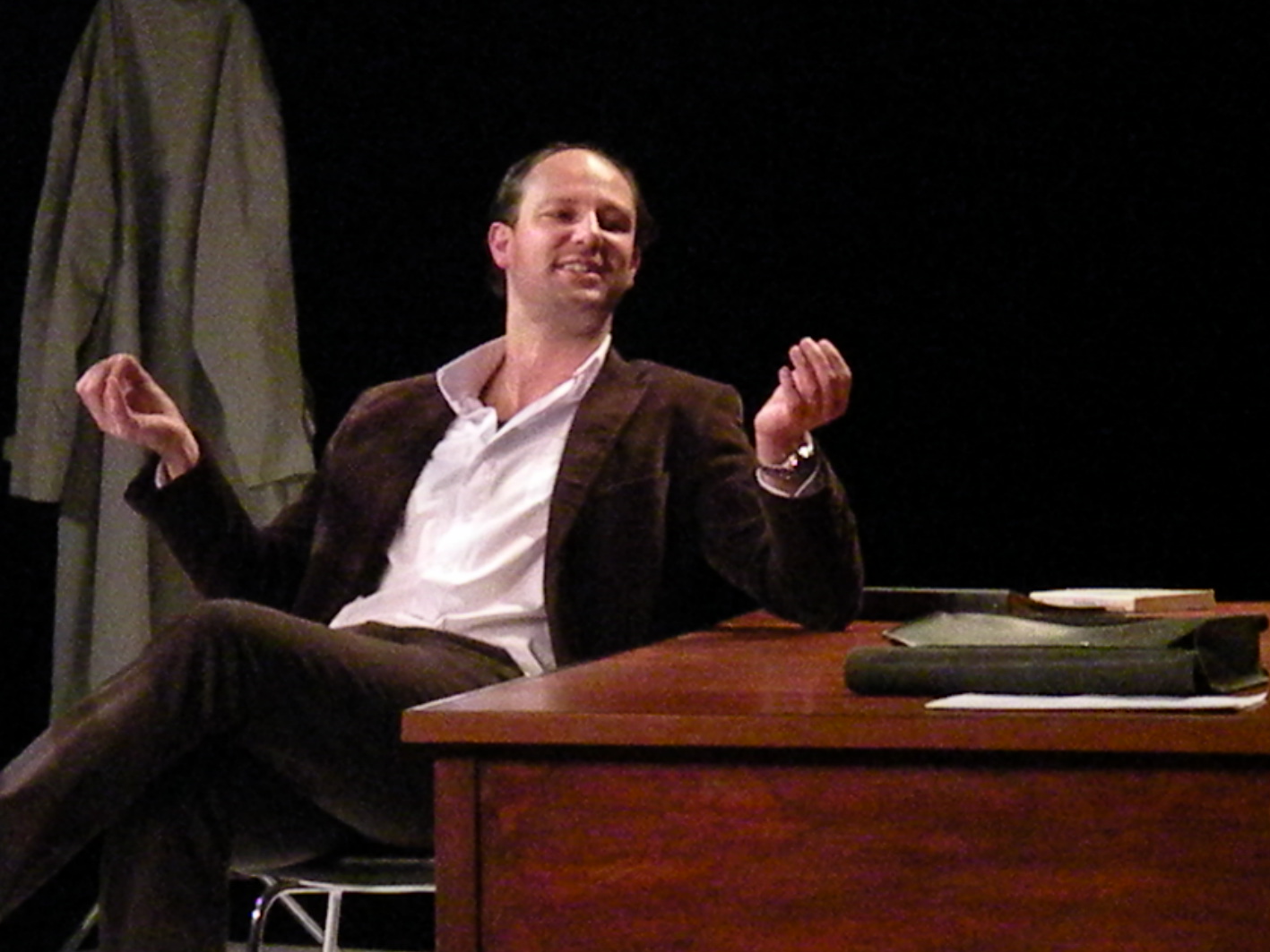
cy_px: 570
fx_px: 5834
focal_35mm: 159
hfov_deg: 12.4
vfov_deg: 9.3
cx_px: 488
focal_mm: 19.4
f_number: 5.6
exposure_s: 1/172
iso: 3200
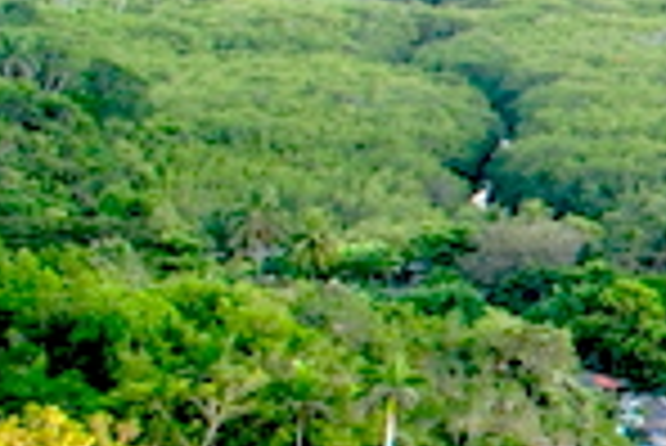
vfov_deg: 7.4
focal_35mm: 187
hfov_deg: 8.9
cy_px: 191
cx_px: 2016
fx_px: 3463
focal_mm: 18
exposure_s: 1/40
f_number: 8
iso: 400
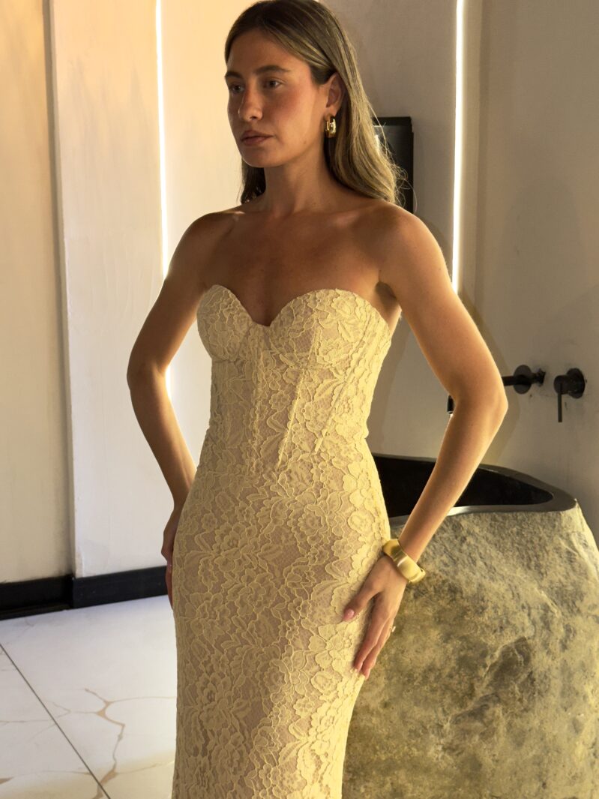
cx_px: 300
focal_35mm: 48
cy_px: 400
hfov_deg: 30.3
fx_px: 1107
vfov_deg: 39.7
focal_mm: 6.76
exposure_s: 1/43
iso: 50
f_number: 1.78
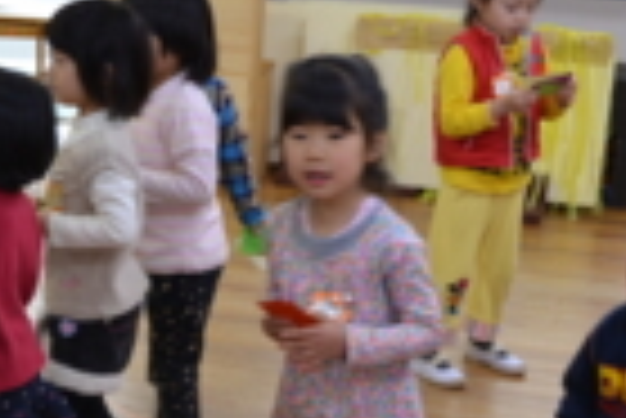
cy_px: 353
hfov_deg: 21.2
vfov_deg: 14.3
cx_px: 126
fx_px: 1654
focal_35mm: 95
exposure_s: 1/30
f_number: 3.8
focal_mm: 22
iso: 400
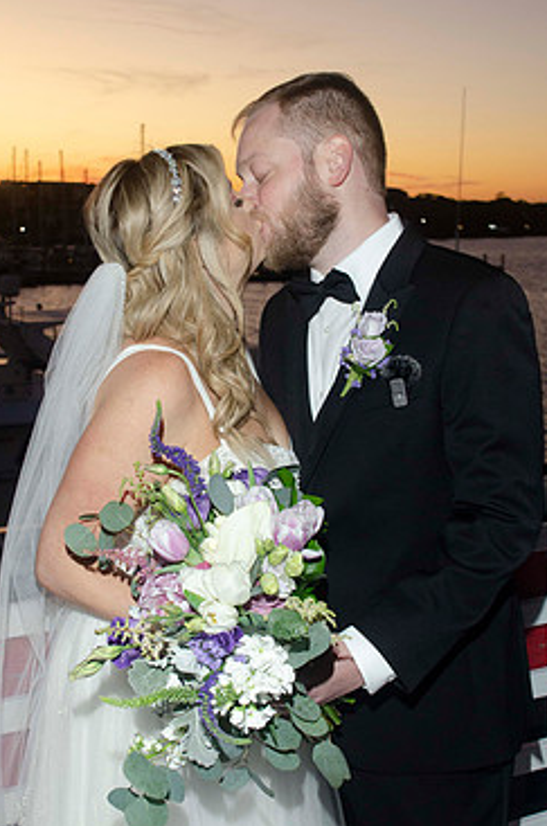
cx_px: 268
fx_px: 1305
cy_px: 428
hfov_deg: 23.7
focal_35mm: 57
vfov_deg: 35.1
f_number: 5.6
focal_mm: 31
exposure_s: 1/100
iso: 800
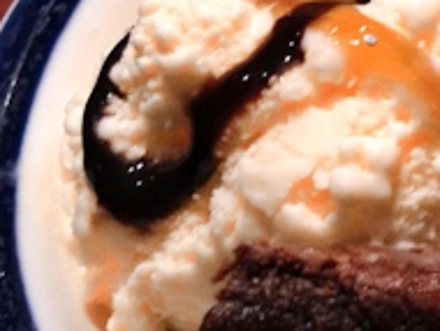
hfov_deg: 12.3
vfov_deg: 10.1
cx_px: 794
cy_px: 215
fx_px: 1871
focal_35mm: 147
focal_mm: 4.28
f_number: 2.4
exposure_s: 1/20
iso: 64
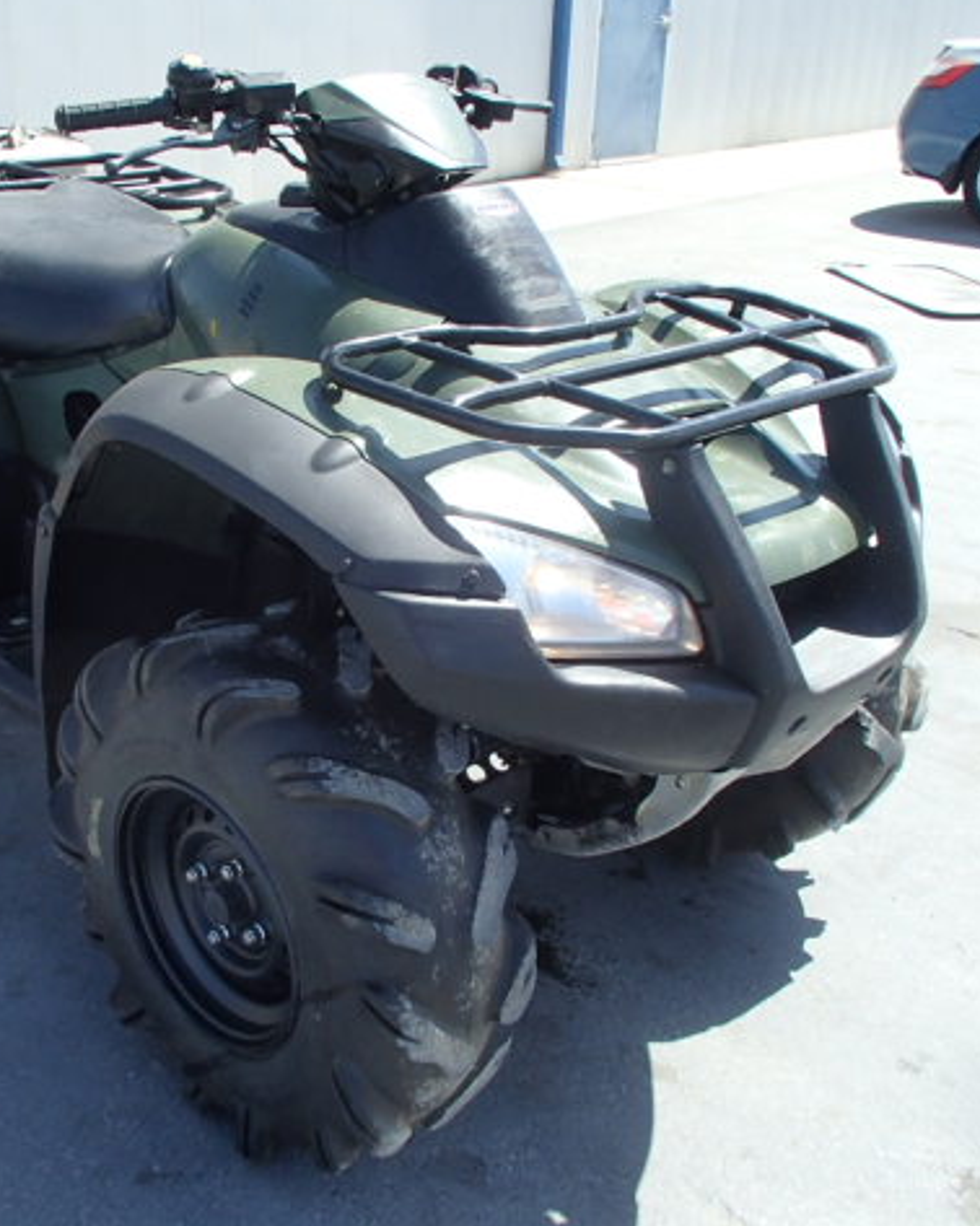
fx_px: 1342
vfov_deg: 49.1
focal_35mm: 37
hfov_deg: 39.7
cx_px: 332
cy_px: 607
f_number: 3.9
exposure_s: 1/640
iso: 200
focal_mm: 5
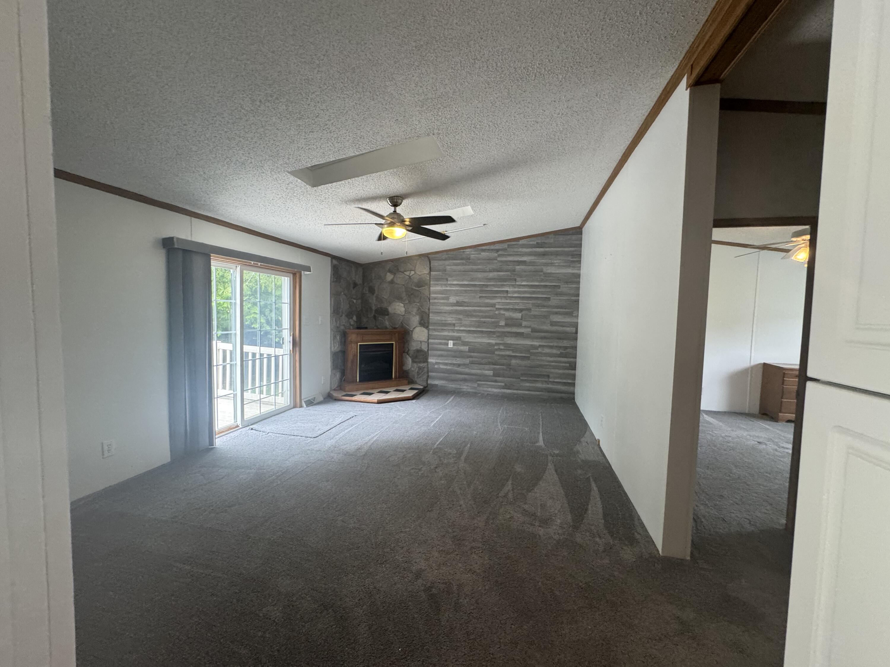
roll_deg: -1.3
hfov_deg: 102.1
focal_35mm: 14
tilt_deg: -4.4
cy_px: 334
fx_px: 360
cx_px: 445
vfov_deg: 85.7
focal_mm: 2.22
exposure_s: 1/120
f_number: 2.2
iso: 200
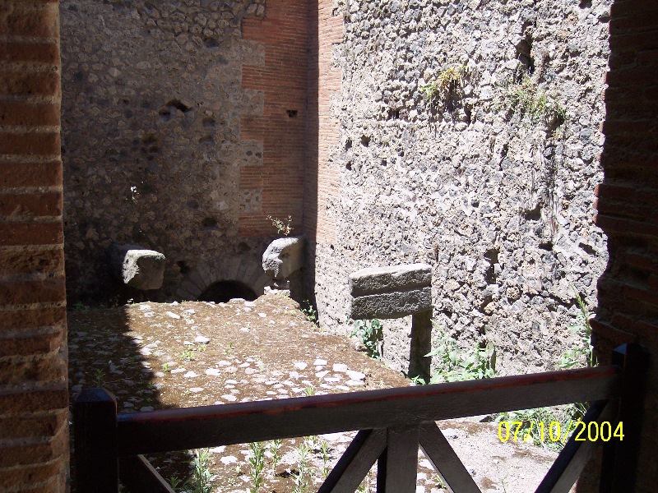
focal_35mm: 38
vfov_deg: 37.7
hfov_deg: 49.0
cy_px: 246
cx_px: 329
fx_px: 722
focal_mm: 8
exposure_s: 1/700
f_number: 2.8
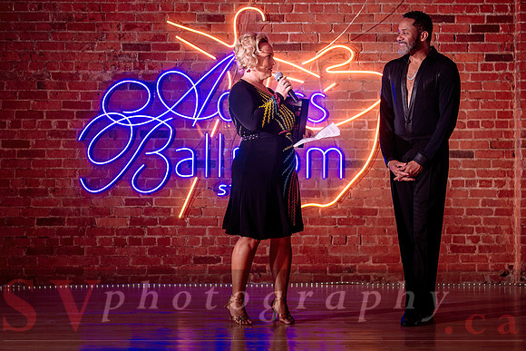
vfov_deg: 16.8
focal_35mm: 81
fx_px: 1187
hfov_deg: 25.0
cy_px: 148
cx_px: 263
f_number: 2.8
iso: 1600
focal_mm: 70
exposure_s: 1/200
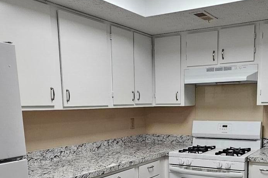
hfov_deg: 49.3
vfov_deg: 33.0
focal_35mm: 39
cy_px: 148
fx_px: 290
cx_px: 158
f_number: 2.2
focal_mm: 2.2
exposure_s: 1/60
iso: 100
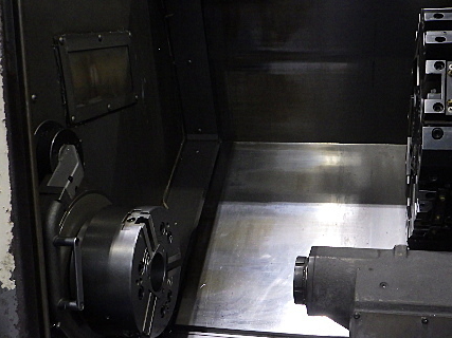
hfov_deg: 44.6
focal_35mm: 42
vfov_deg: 33.9
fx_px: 548
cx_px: 268
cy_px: 237
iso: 800
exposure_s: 1/45
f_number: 3.5
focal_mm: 5
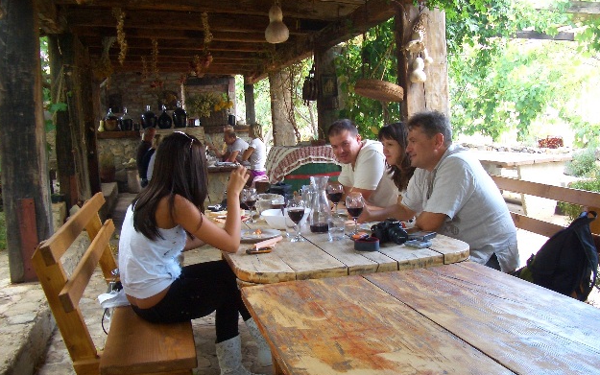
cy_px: 181
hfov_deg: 51.5
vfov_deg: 33.6
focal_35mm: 38
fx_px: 622
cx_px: 294
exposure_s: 1/40
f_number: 2.6
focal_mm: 5.8
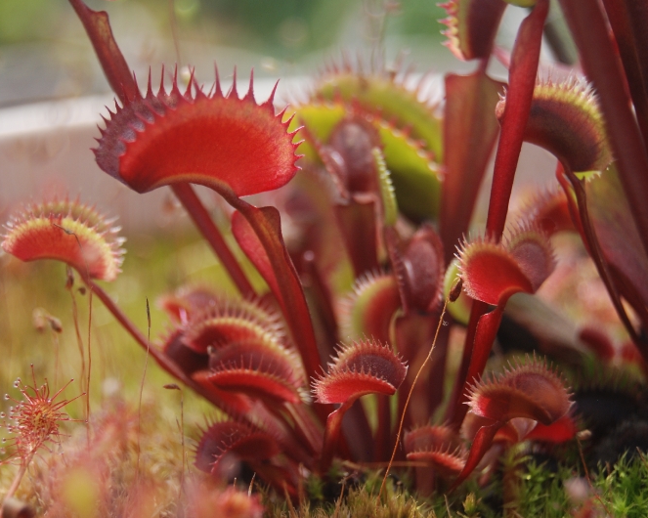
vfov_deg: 16.4
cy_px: 259
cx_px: 335
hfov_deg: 20.5
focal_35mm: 94
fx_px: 1794
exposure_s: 1/500
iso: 360
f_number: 5.6
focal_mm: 55
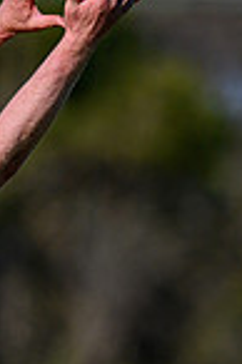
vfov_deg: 0.8
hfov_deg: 0.5
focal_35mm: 2621
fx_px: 26489
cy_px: 317
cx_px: -242
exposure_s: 1/2000
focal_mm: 500
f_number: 4
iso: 110
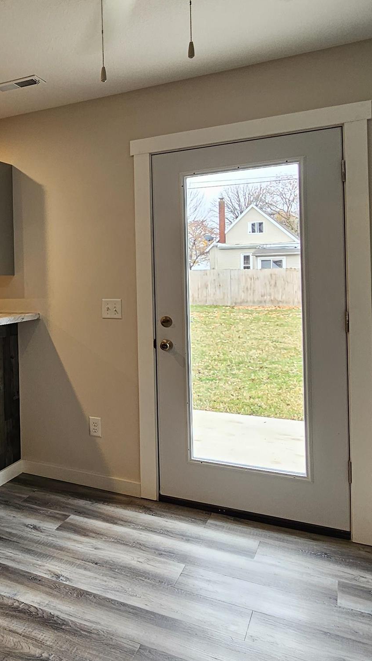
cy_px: 294
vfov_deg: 65.9
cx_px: -57
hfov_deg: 33.7
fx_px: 508
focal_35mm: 29
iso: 100
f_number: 2.2
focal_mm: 2.2
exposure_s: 1/60
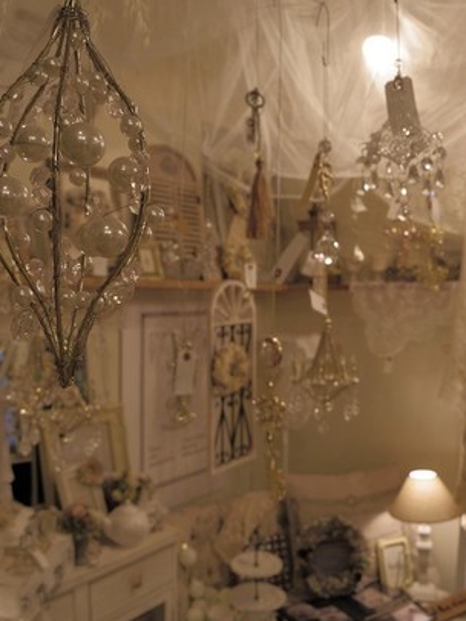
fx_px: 538
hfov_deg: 46.8
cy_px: 316
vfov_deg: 59.9
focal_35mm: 30
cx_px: 216
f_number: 2.8
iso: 200
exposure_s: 1/80
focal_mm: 5
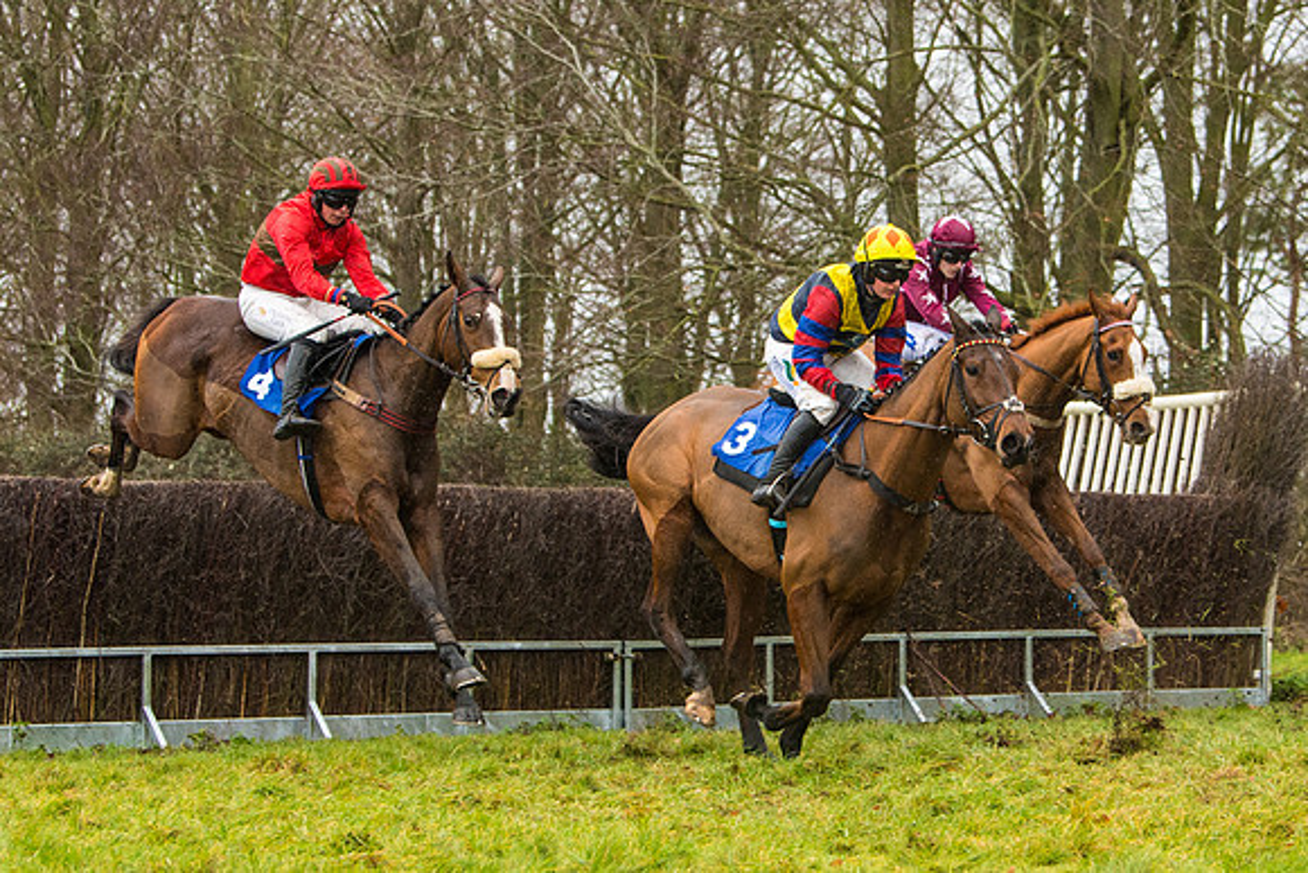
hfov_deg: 18.2
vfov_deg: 12.2
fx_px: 4076
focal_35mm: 112
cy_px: 407
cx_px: 821
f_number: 4
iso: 1000
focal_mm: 70
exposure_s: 1/1000
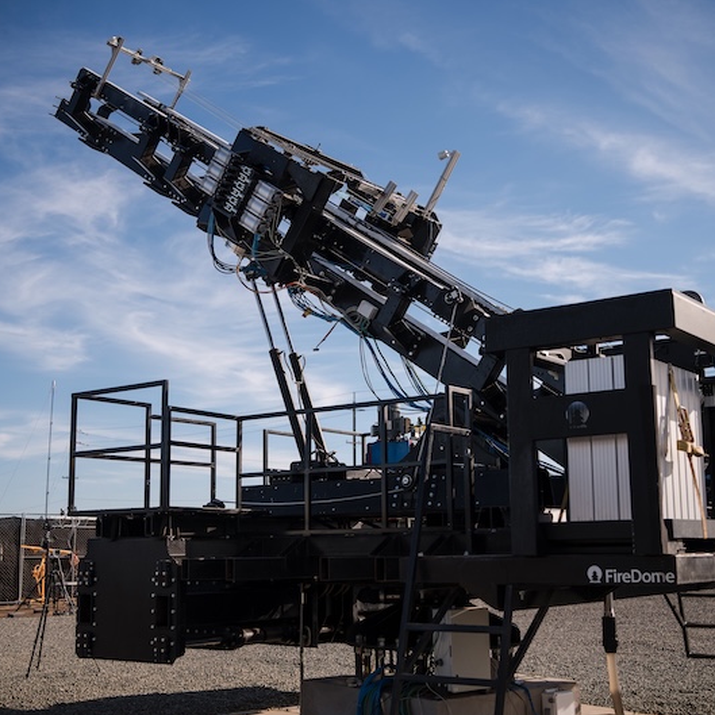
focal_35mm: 45
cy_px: 359
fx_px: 1052
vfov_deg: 37.6
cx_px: 355
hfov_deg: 37.6
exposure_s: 1/3200
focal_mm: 35
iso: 100
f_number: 2
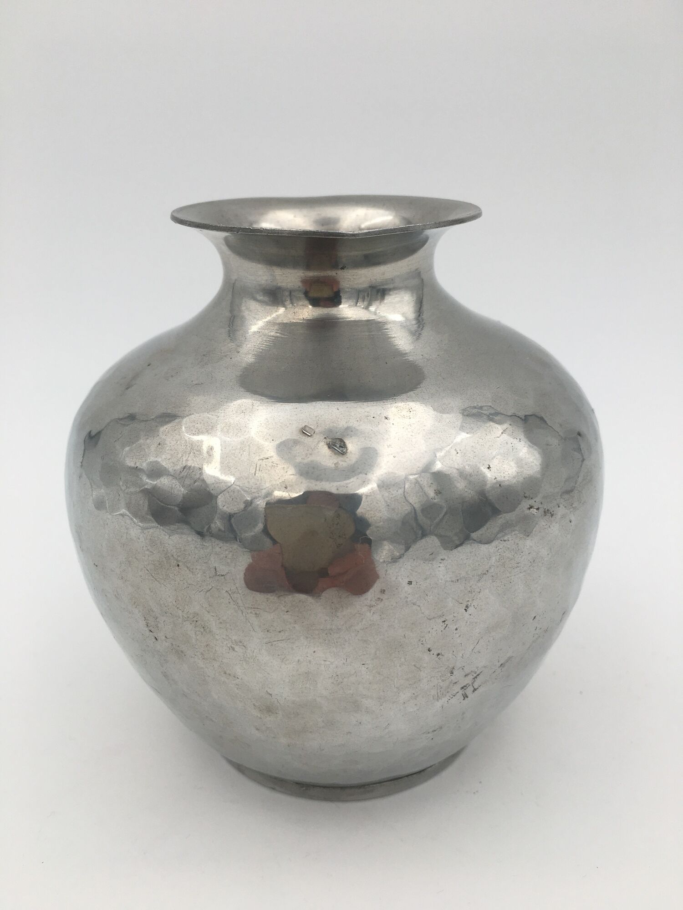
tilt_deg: -21.1
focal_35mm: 29
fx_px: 763
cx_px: 342
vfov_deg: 61.7
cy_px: 455
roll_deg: +0.5
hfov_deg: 48.2
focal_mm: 4.15
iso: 25
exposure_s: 1/319
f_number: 2.2
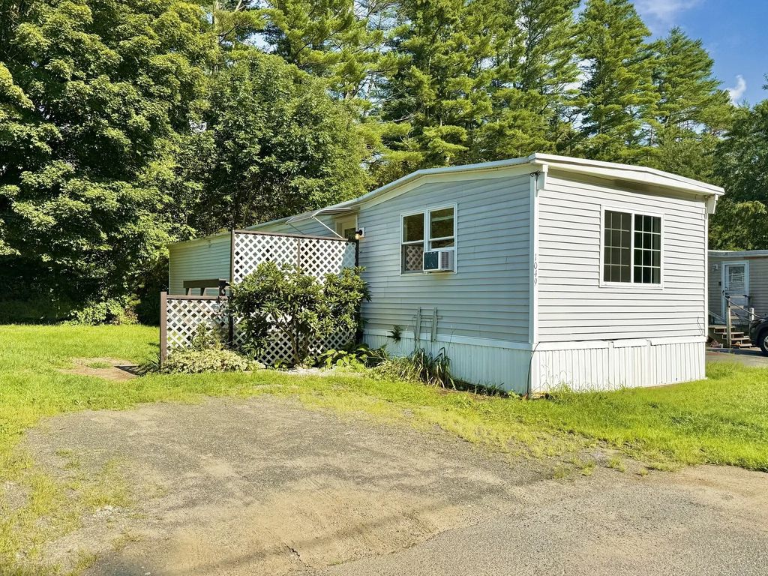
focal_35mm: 24
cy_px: 288
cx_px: 384
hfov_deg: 71.6
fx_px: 532
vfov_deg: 56.8
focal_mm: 6.76
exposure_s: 1/10309
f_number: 1.78
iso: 80
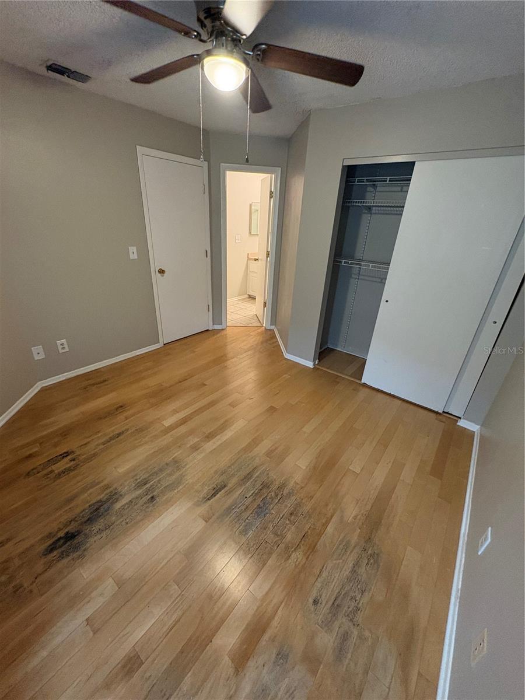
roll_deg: -3.5
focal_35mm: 14
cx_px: 262
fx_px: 283
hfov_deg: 85.7
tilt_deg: -25.0
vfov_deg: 102.1
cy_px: 350
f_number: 2.2
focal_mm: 2.22
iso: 400
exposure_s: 1/60
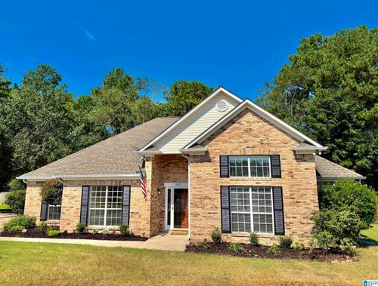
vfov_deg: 57.1
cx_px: 189
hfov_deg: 71.4
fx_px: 263
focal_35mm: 24
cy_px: 143
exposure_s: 1/5319
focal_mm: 6.76
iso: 80
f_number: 1.78
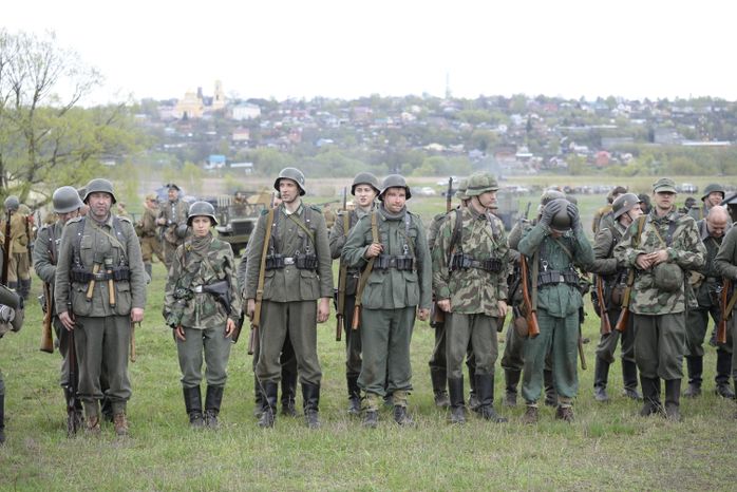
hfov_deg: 28.8
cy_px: 246
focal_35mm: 70
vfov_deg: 19.5
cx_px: 368
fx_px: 1434
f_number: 4.5
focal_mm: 70
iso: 400
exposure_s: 1/320
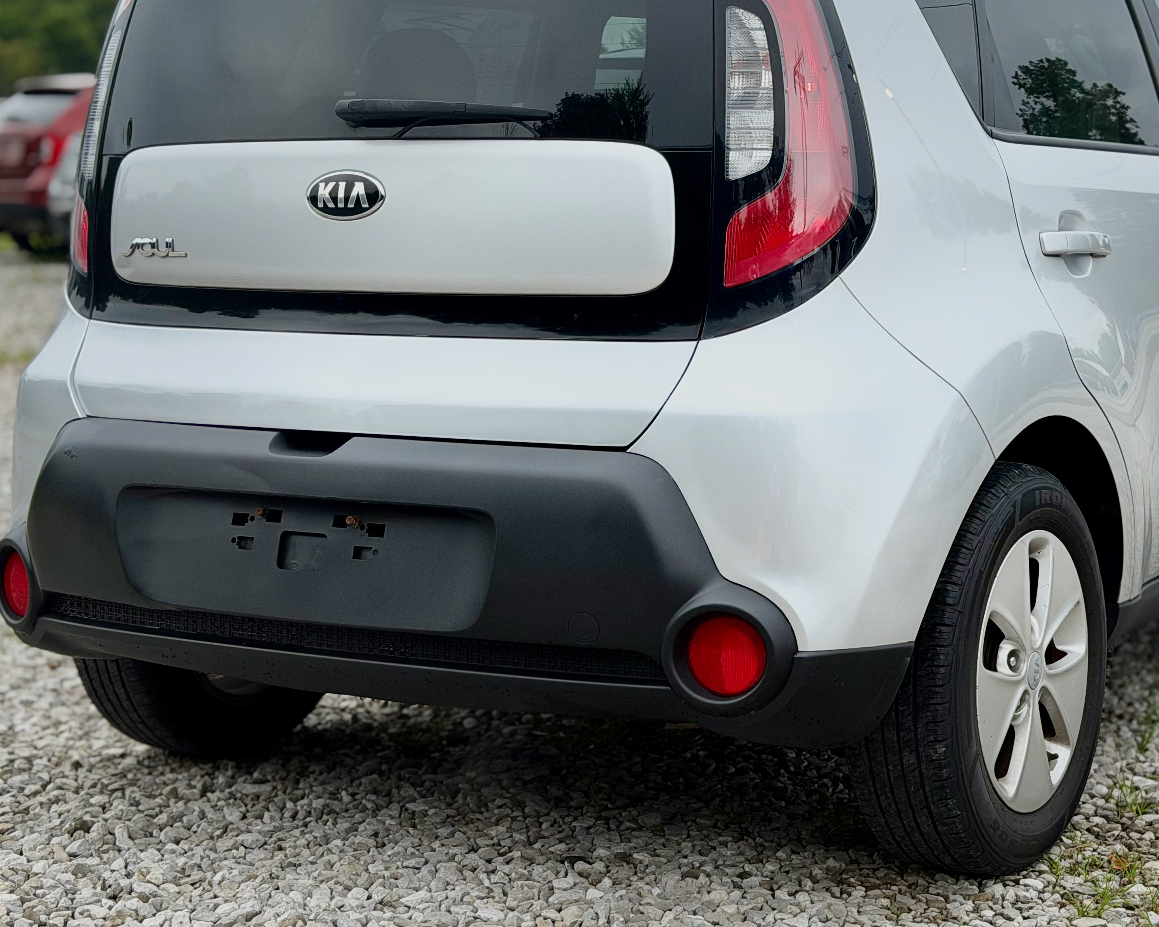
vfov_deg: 21.8
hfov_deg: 27.0
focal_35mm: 70
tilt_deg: -5.5
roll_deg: -1.1
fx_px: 2401
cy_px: 407
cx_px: 731
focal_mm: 6.76
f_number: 1.78
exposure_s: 1/2762
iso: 64
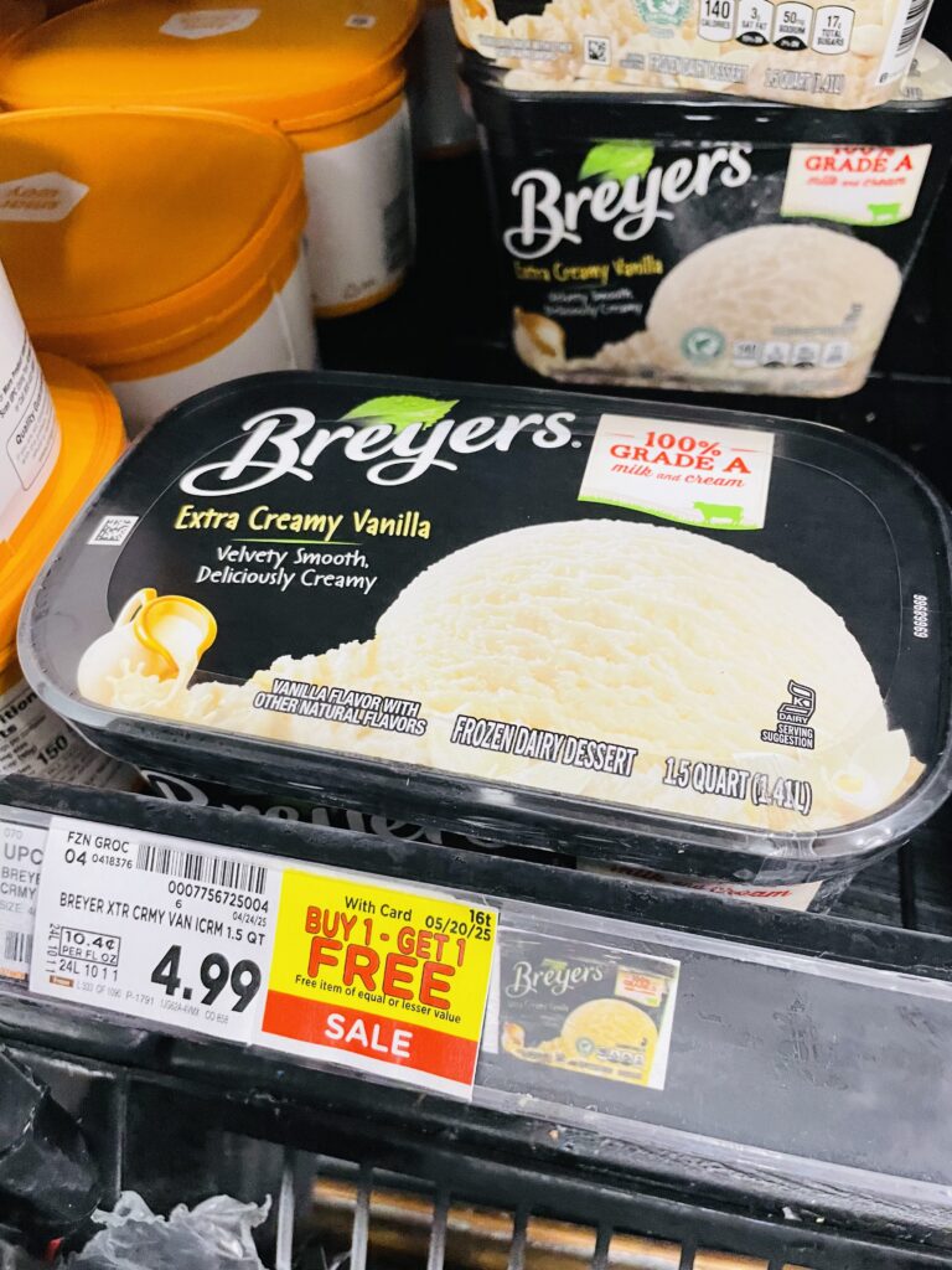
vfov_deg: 67.3
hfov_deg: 53.1
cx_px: 476
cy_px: 635
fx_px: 953
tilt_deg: -45.9
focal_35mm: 26
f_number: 1.6
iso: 500
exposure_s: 1/60
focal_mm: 4.2
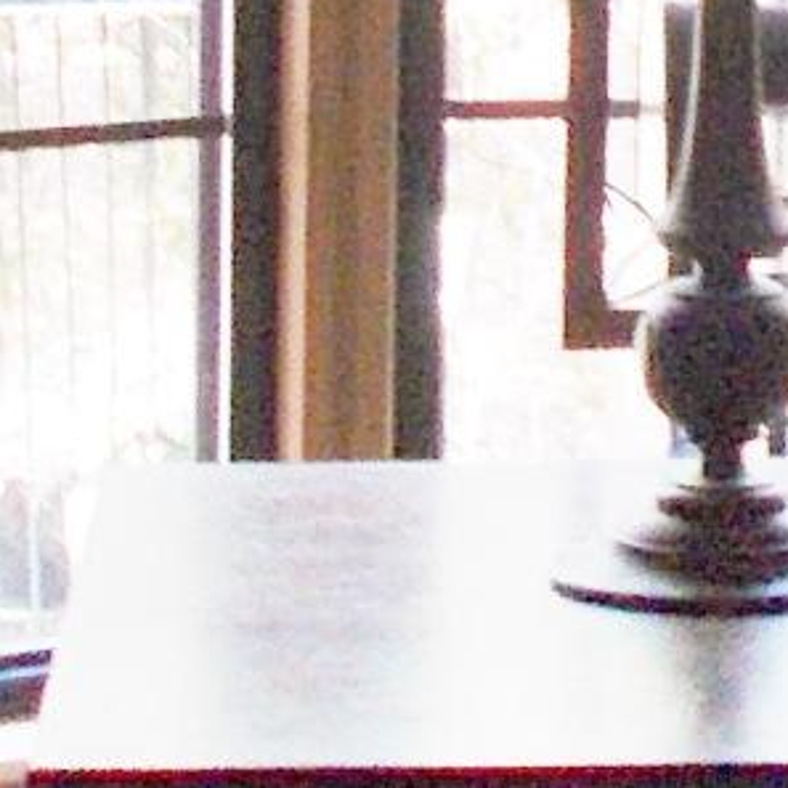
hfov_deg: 7.5
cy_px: -462
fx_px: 5975
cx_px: 878
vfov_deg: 7.4
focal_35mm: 232
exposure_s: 1/25
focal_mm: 4.6
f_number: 3.2
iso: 100
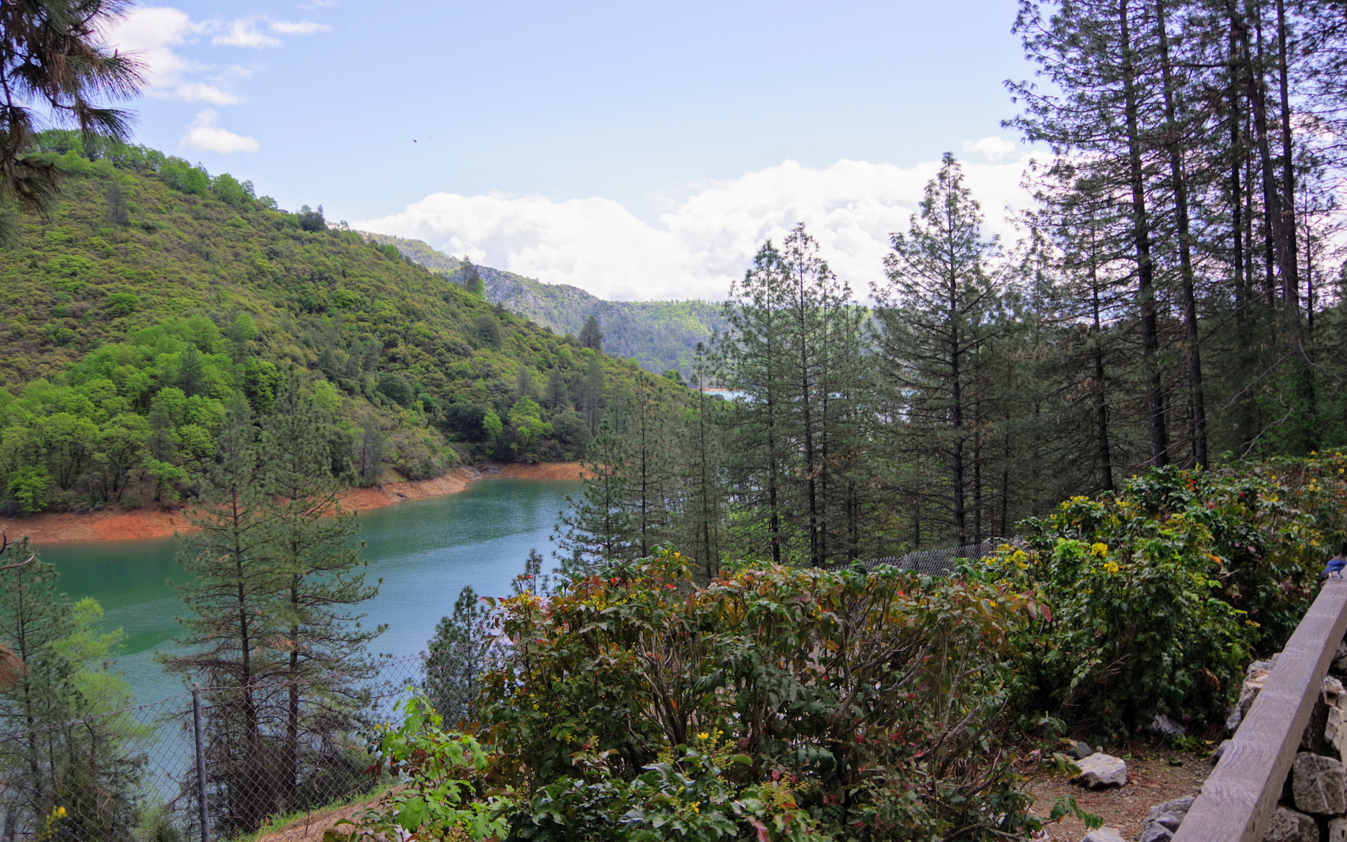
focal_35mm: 28
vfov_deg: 44.5
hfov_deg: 66.5
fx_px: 1028
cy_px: 449
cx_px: 685
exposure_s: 1/1000
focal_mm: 18
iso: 200
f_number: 5
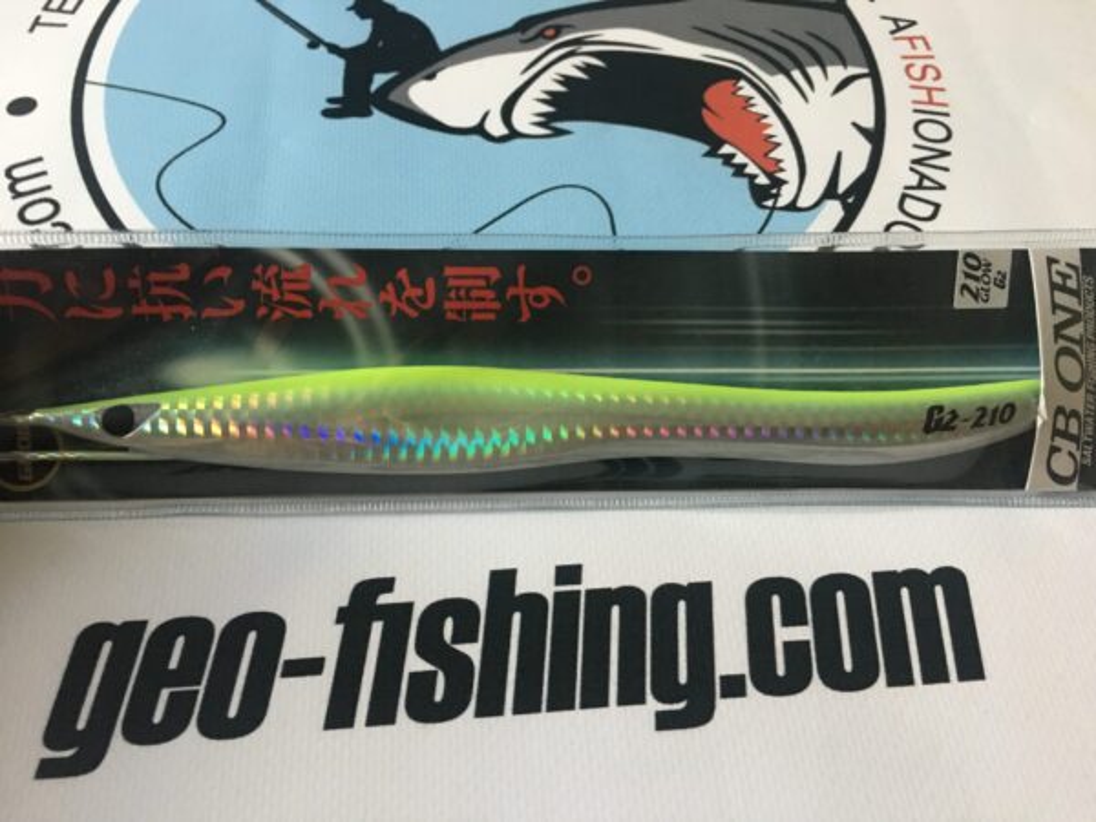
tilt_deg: -57.8
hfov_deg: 61.7
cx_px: 548
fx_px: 918
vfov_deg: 48.2
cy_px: 411
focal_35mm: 29
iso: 100
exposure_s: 1/17
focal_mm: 4.15
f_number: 2.2
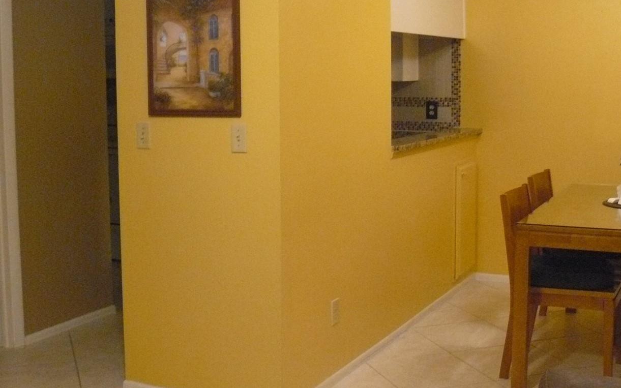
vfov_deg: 25.8
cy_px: 165
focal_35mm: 50
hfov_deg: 40.3
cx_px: 293
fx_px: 846
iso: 400
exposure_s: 1/20
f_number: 2.8
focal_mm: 6
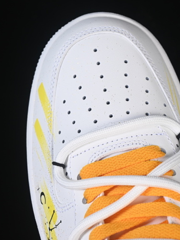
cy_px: 120
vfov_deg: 18.0
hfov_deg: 13.6
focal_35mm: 109
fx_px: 755
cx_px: 119
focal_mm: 50
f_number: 7.1
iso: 160
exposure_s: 1/80
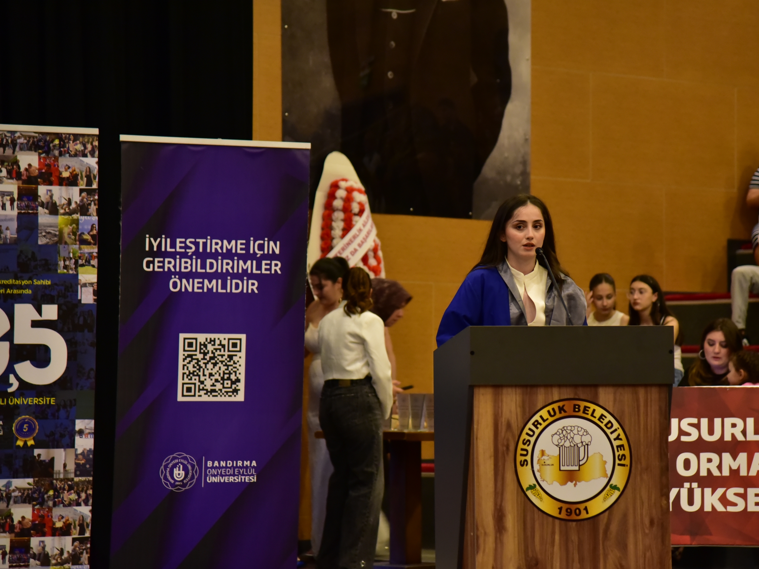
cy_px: 295
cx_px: 439
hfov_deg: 14.5
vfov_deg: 10.9
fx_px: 2982
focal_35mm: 136
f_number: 4
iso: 3200
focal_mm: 120
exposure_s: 1/25
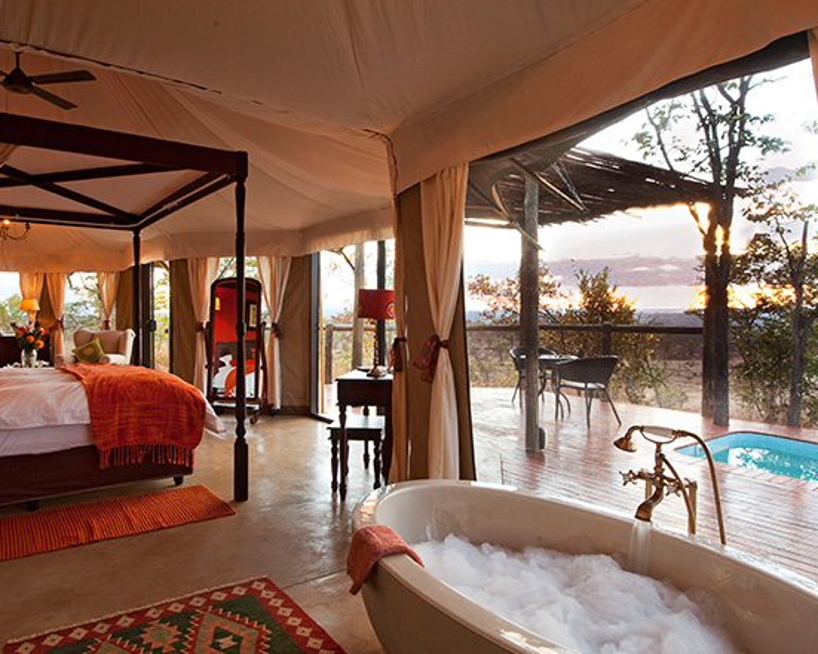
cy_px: 326
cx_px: 403
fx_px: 557
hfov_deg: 72.6
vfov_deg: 60.9
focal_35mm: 23
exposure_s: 1/6
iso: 500
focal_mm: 20
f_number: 14
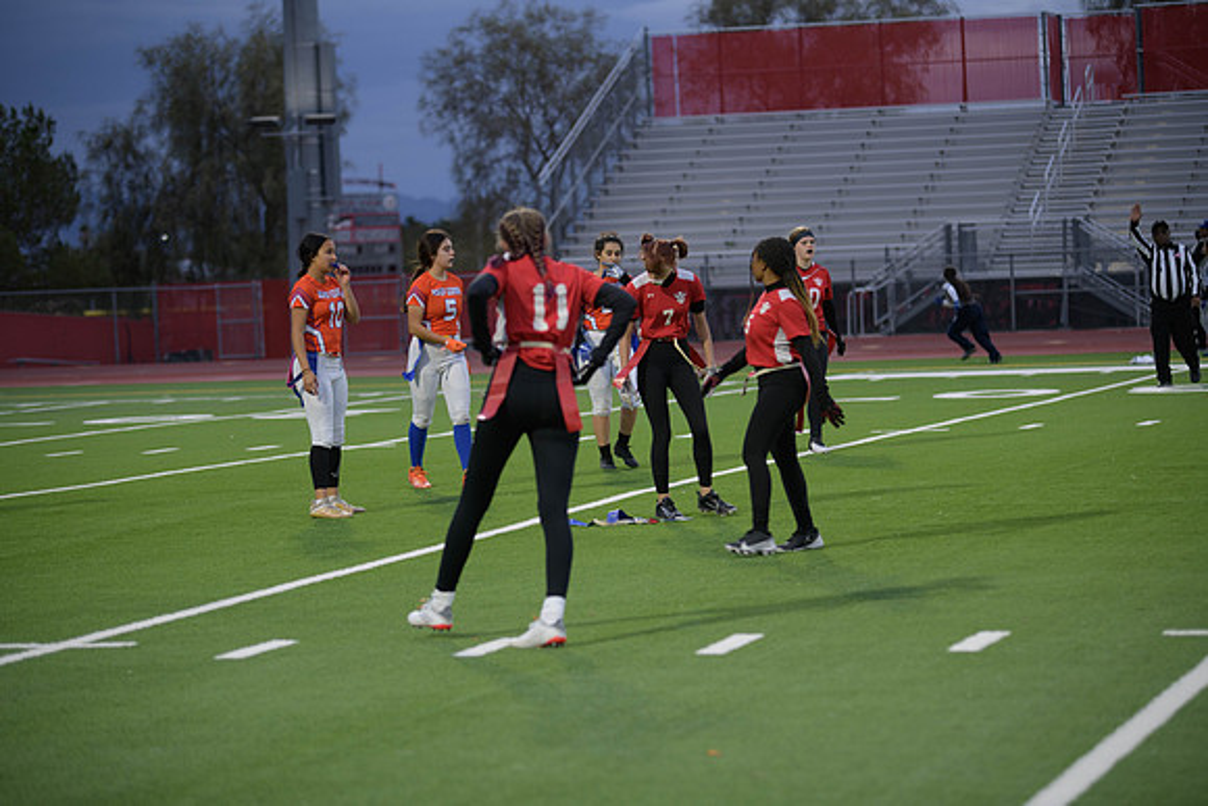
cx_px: 604
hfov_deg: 17.1
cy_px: 403
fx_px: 4027
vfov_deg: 11.4
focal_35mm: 120
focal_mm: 120
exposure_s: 1/200
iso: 400
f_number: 2.8
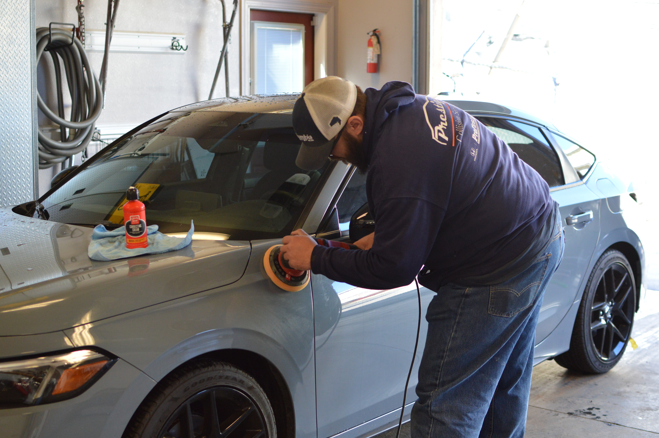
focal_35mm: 52
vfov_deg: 25.7
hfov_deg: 37.9
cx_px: 330
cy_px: 219
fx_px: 960
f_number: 2.8
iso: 800
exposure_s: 1/500
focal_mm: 35
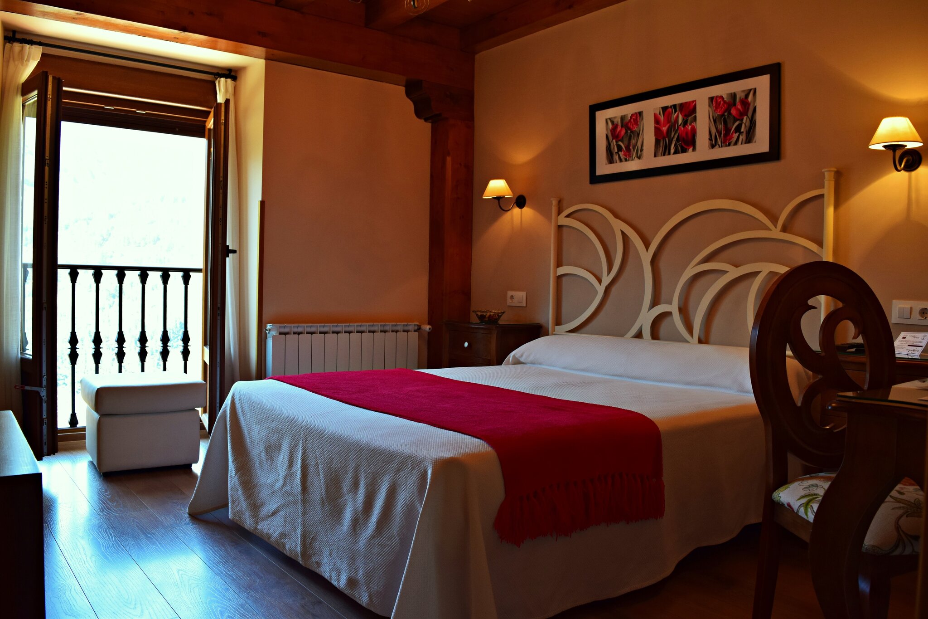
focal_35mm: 27
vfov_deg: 47.9
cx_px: 464
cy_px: 310
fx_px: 696
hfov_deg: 67.4
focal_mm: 18
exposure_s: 1/25
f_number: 7.1
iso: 400
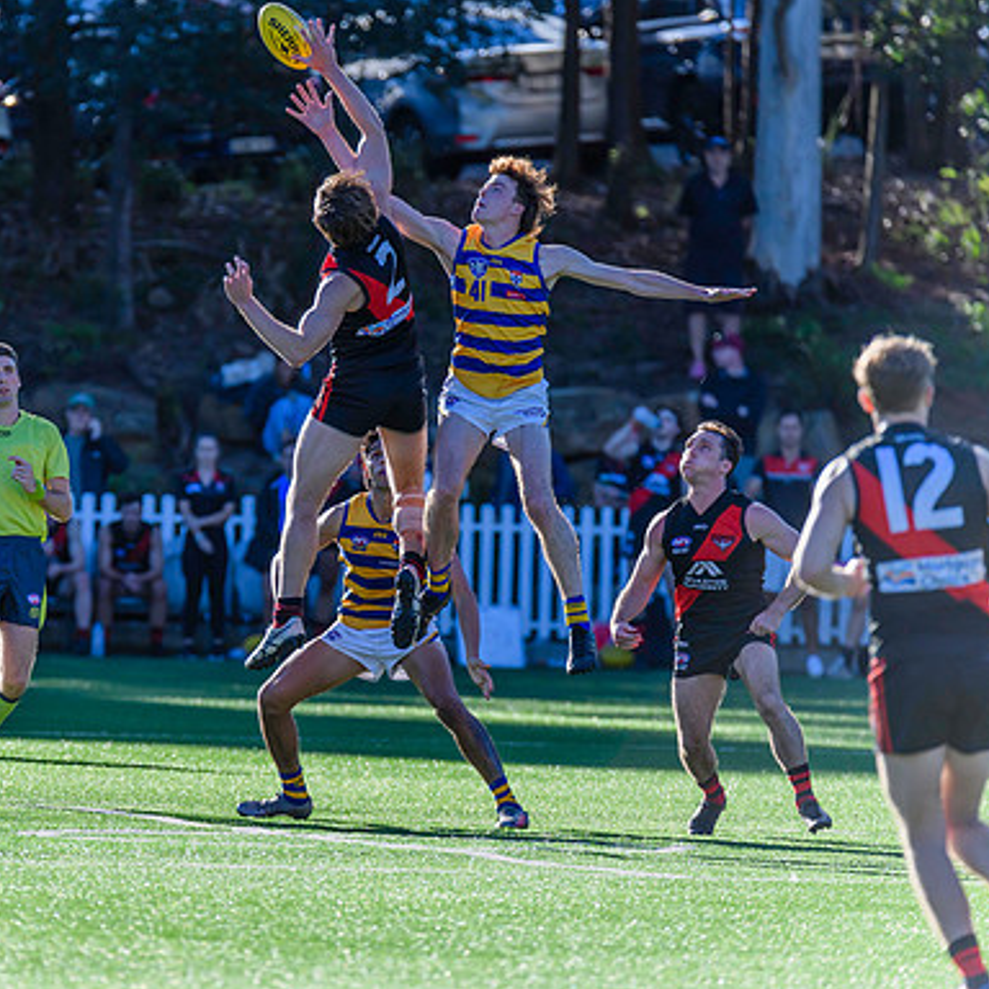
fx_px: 19071
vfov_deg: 3.0
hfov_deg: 3.0
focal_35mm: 590
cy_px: 493
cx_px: 312
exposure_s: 1/2000
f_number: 6.3
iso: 800
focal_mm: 460
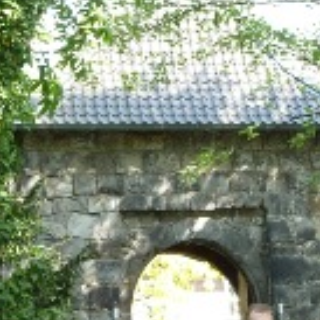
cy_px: 322
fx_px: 1694
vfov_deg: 10.7
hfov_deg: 10.6
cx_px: 360
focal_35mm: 162
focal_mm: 10.3
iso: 80
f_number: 4
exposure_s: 1/40
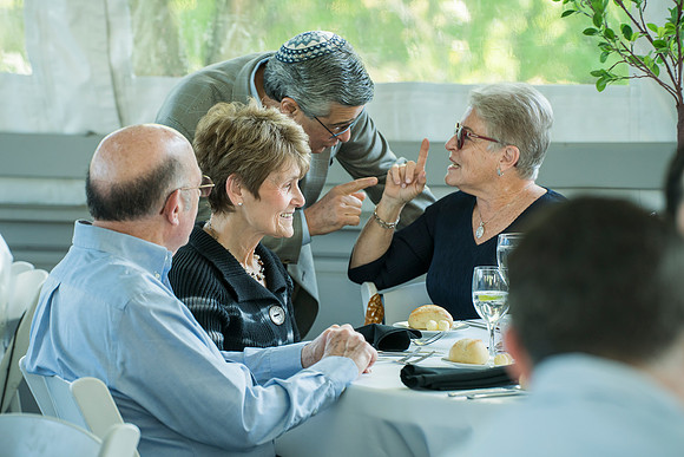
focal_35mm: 180
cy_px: 228
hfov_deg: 11.4
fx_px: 3421
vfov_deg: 7.6
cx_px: 342
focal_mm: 180
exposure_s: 1/160
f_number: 5.6
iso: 800
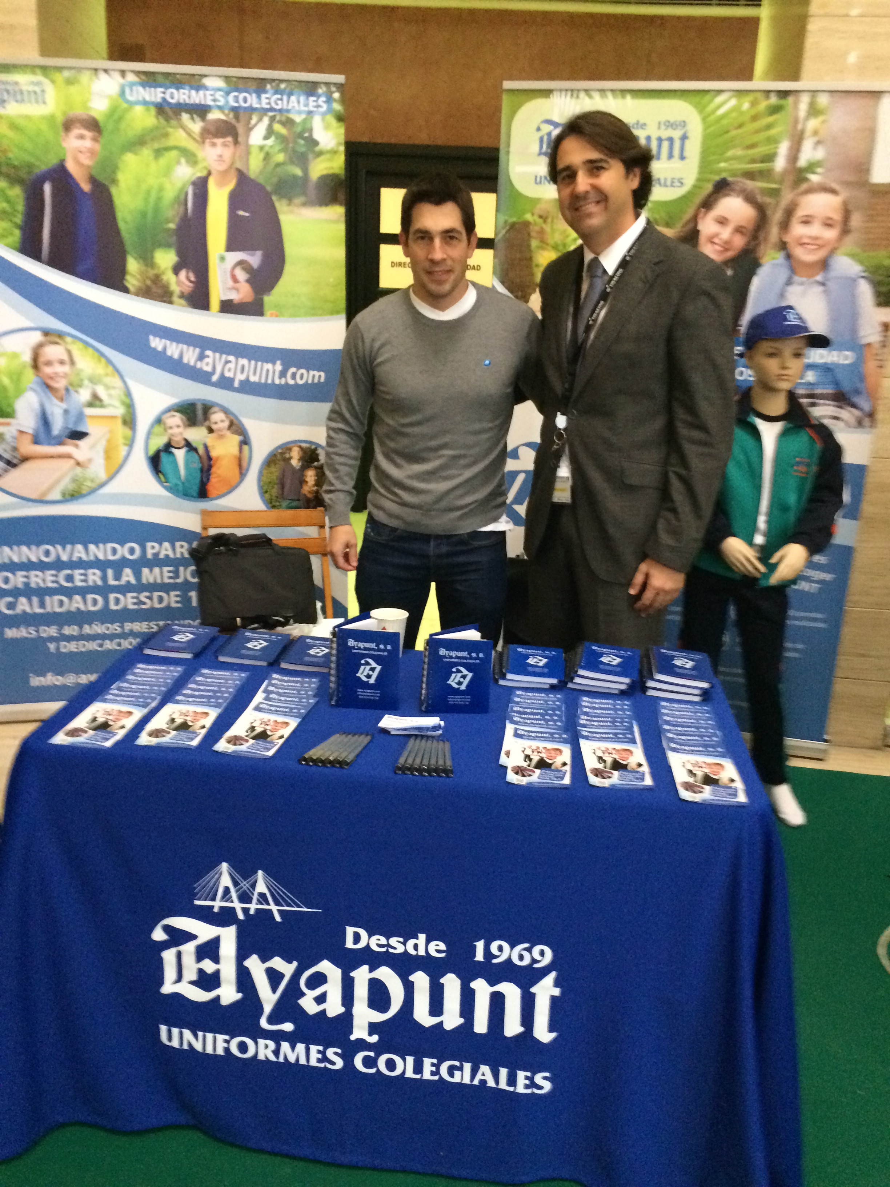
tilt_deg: -17.4
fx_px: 994
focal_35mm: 29
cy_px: 594
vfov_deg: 61.7
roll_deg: -0.1
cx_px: 445
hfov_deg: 48.2
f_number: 2.2
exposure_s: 1/25
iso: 320
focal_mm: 4.15
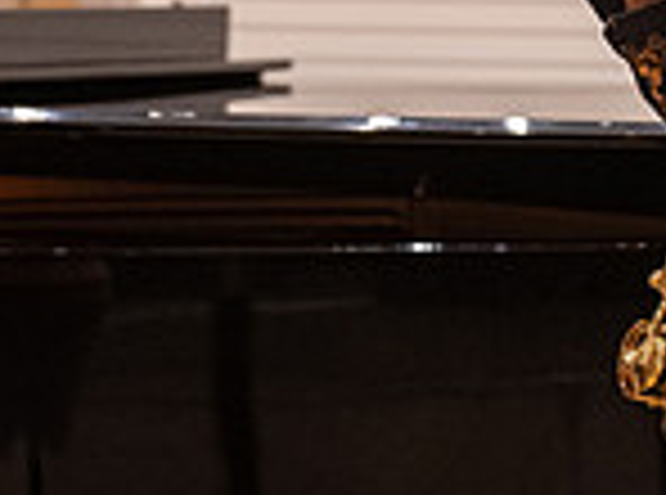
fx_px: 5351
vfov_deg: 5.2
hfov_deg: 7.1
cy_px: -420
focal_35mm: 279
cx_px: 530
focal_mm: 59
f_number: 2.8
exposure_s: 1/125
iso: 1250
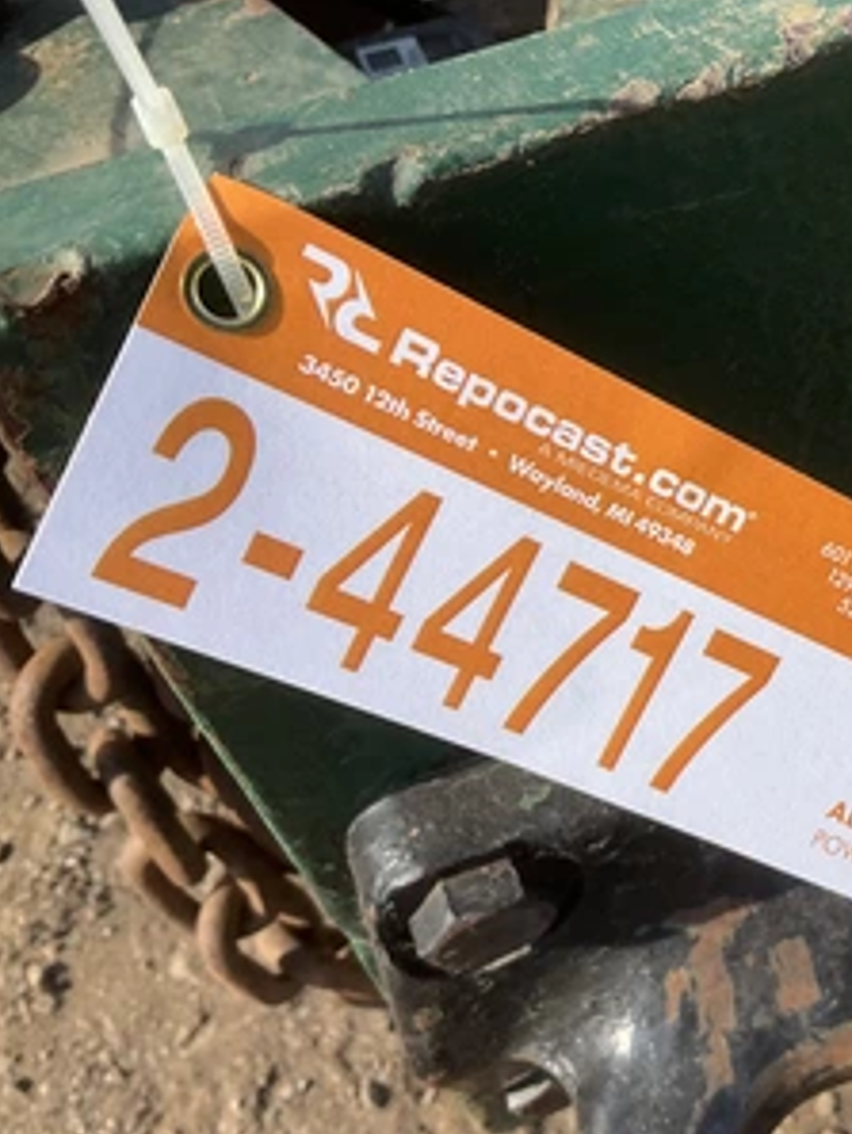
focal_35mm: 39
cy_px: 565
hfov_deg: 35.6
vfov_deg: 47.8
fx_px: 1279
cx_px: 692
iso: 25
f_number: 1.8
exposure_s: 1/1279
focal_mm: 3
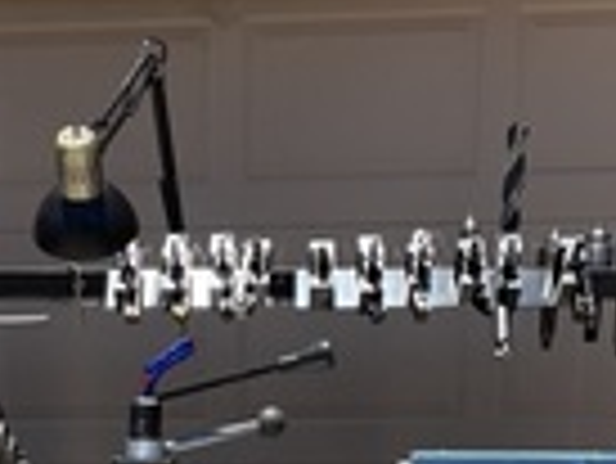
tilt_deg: -10.7
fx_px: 1354
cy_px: 721
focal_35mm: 76
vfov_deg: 17.3
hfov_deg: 25.4
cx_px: 166
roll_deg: -1.0
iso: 50
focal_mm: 5.96
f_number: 1.6
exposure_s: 1/2538
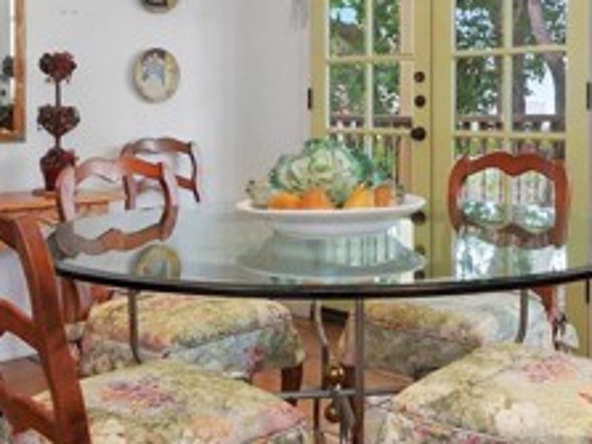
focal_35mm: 46
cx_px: 345
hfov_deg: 41.1
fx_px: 786
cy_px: 202
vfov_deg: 31.5
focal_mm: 8
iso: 1600
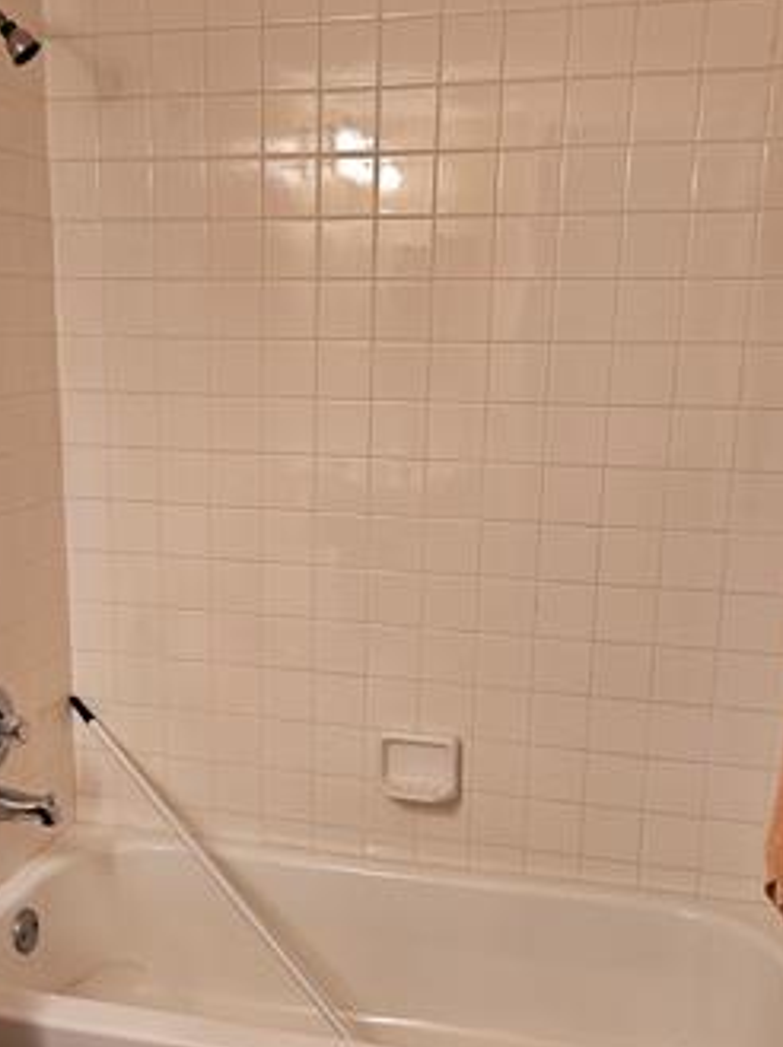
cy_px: 608
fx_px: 1269
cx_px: 309
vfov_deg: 44.7
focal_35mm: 42
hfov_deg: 34.2
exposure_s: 1/120
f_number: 1.8
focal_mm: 5.4
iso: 320
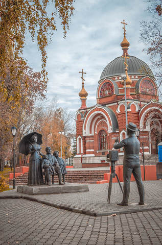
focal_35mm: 51
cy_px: 122
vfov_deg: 39.0
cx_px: 81
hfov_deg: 26.3
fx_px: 346
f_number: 10
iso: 800
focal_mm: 34
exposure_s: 1/60
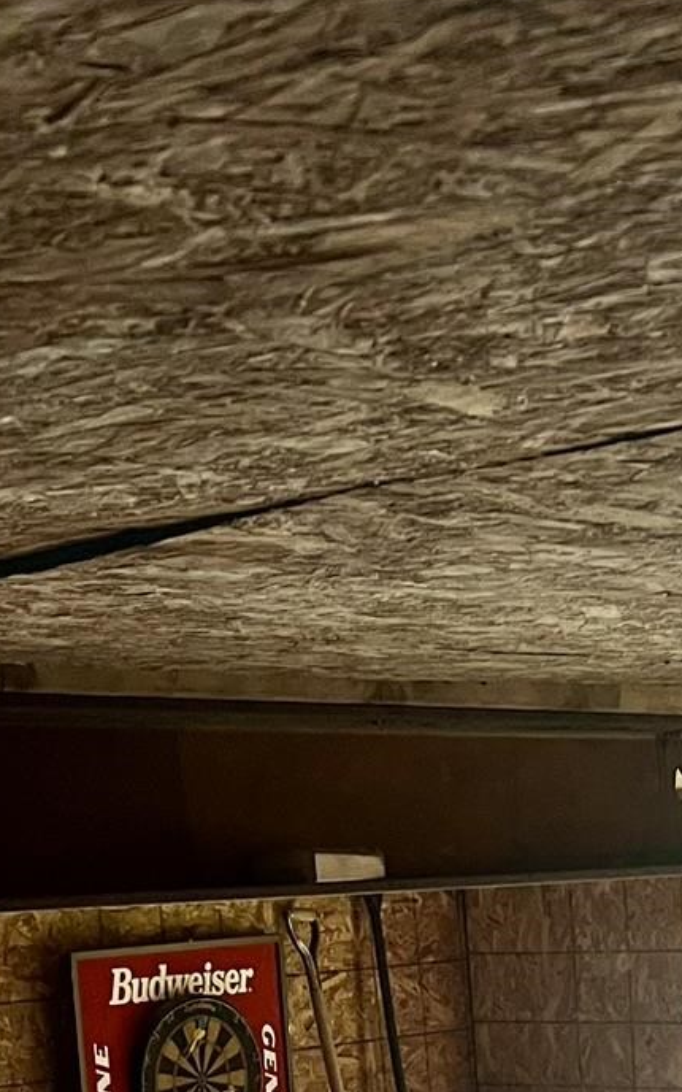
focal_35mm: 82
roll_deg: +4.5
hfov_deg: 15.6
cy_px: 1427
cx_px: 693
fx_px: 2439
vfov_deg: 22.5
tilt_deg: -12.3
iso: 125
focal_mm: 5.7
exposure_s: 1/67
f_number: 1.5
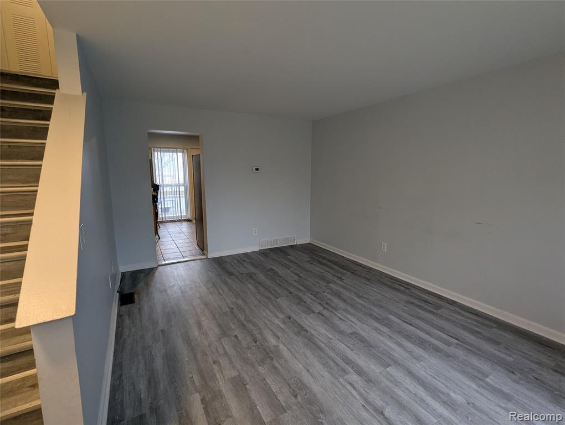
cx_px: 282
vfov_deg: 78.2
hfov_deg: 94.4
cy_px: 212
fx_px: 262
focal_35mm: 16
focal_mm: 2.35
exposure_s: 1/40
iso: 83
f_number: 2.2
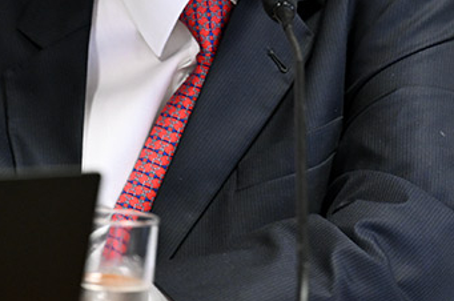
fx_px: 6357
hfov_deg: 4.1
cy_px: -48
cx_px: 206
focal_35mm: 505
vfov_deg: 2.7
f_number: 2.8
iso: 2000
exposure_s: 1/125
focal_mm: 200
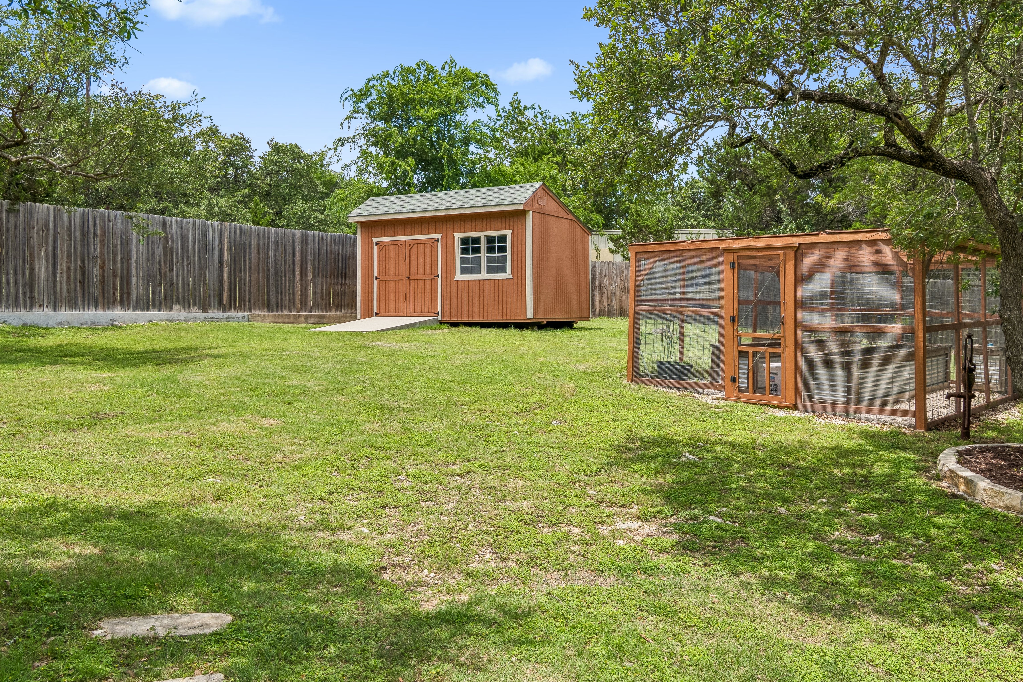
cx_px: 573
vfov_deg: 44.9
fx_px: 824
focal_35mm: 29
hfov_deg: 63.5
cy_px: 317
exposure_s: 1/500
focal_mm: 16
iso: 100
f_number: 9
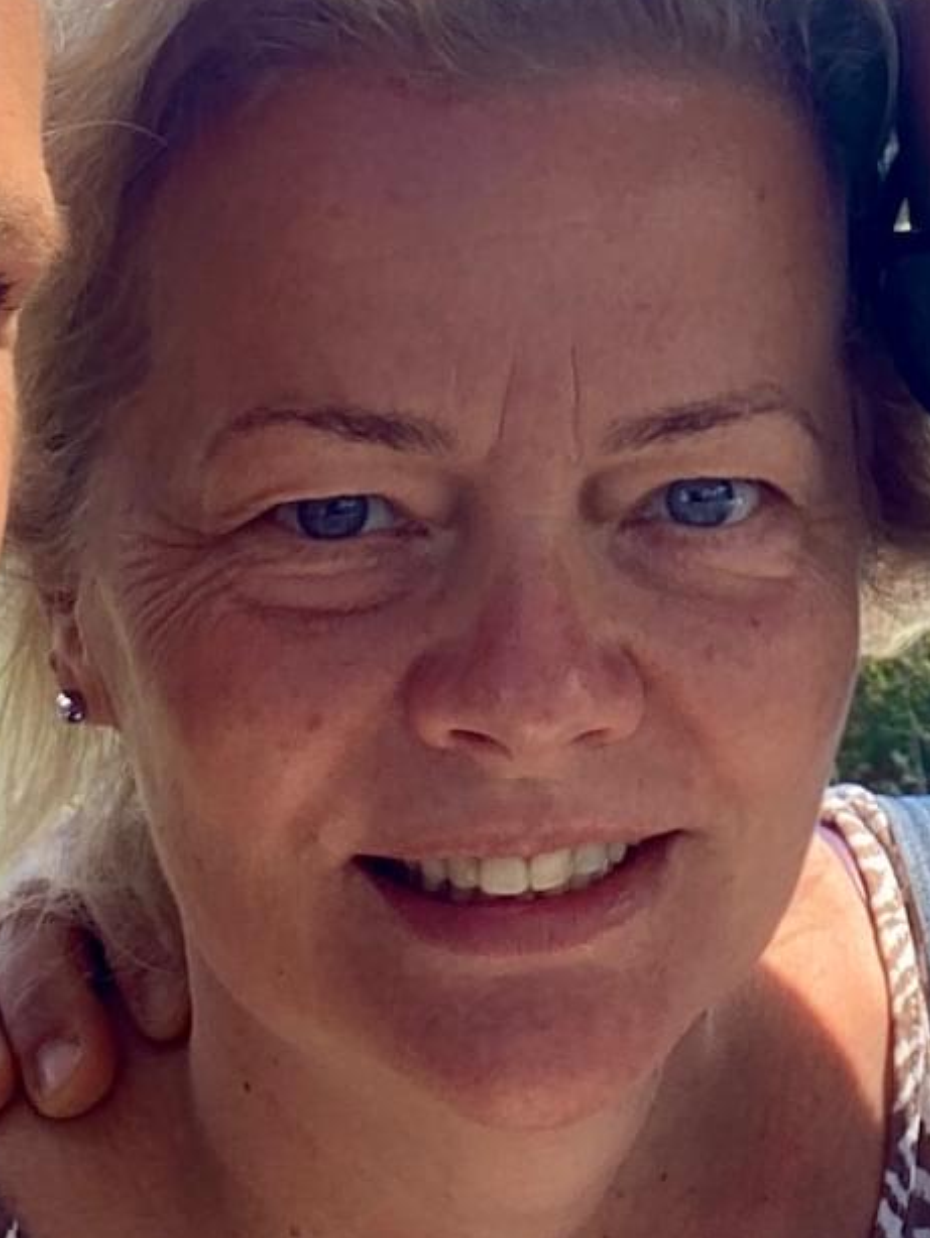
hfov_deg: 14.6
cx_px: 942
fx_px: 3580
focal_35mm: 100
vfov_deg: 18.8
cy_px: -157
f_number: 2.2
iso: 25
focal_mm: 2.71
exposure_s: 1/160
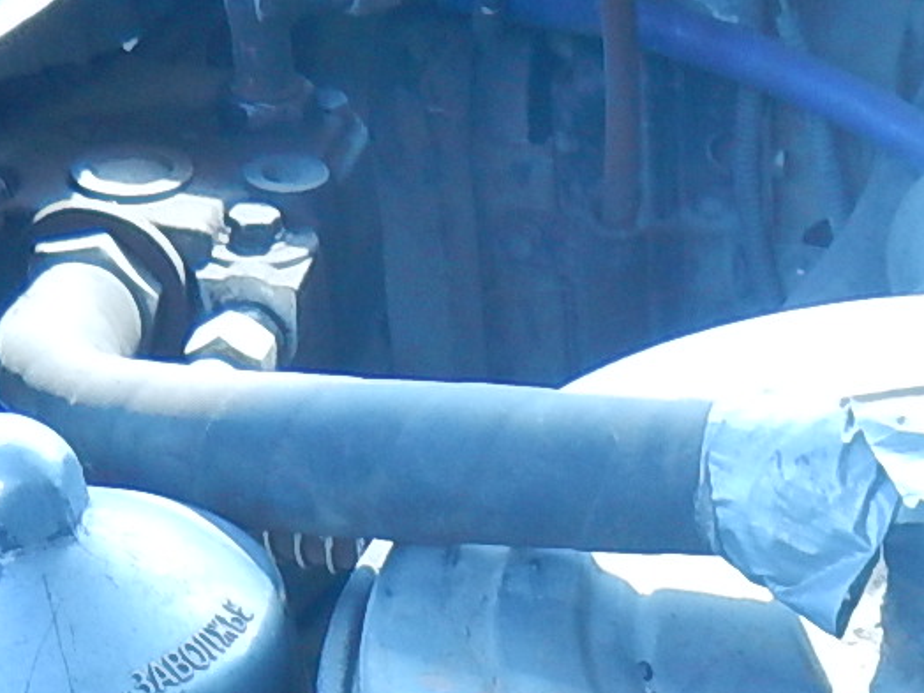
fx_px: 2776
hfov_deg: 18.3
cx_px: 966
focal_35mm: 104
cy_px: 1361
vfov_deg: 12.6
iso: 125
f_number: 2.8
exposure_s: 1/60
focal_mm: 4.3
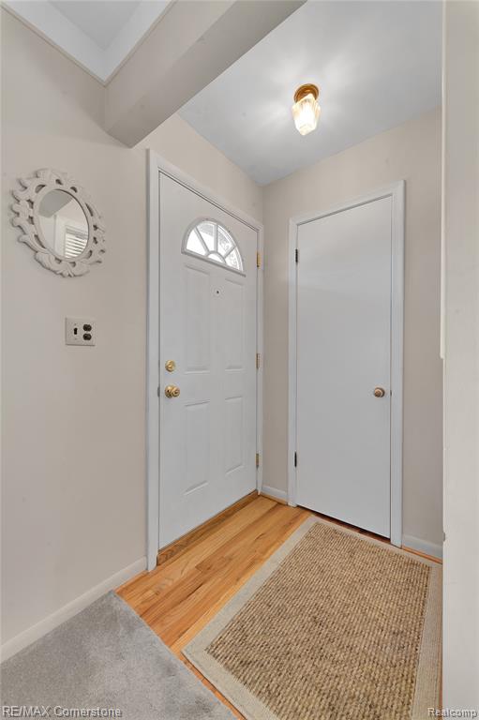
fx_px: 280
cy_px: 360
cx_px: 240
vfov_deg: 104.3
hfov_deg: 81.1
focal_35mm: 14
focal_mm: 14
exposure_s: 1/20
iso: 400
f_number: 9
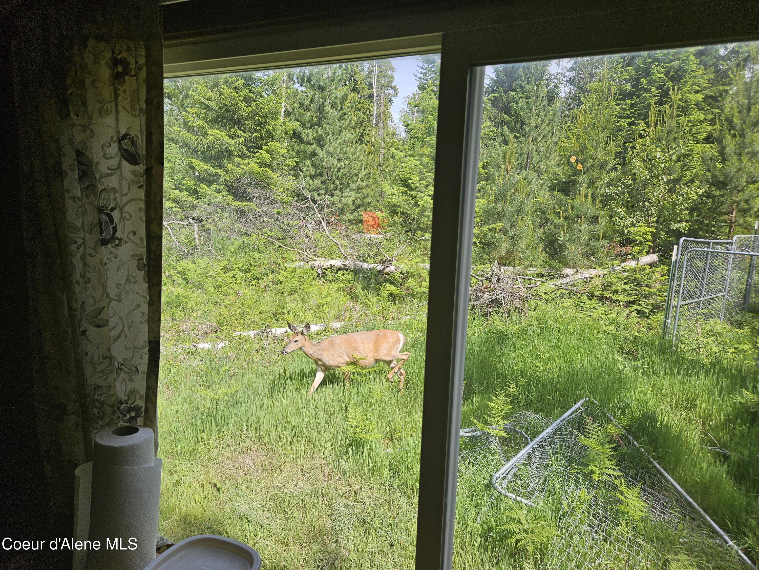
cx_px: 380
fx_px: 504
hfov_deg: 73.9
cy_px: 285
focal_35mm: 23
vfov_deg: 58.9
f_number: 1.8
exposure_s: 1/634
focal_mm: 5.4
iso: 25
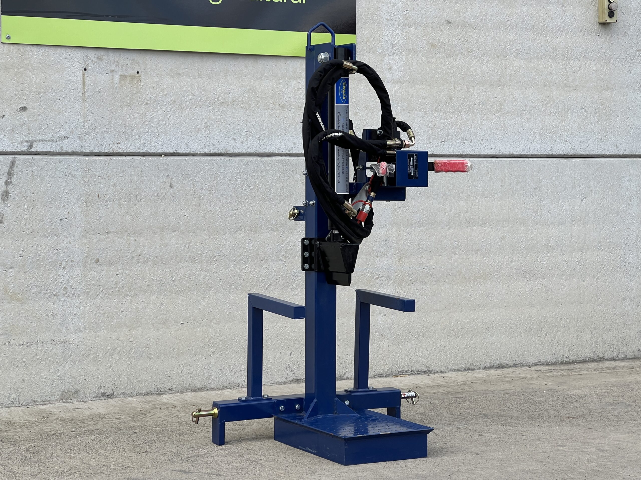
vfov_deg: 19.1
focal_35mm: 77
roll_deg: +0.9
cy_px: 240
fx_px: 1426
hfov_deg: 25.3
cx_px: 320
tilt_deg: -2.5
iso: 32
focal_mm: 9
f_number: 2.8
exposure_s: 1/284
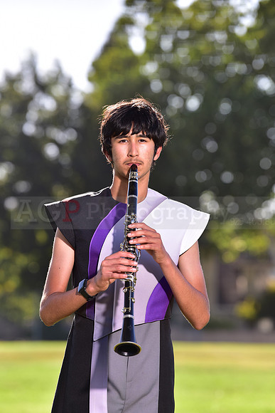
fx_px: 2176
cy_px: 206
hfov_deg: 7.2
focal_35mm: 190
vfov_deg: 10.8
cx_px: 138
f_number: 5
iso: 100
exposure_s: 1/250
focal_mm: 190
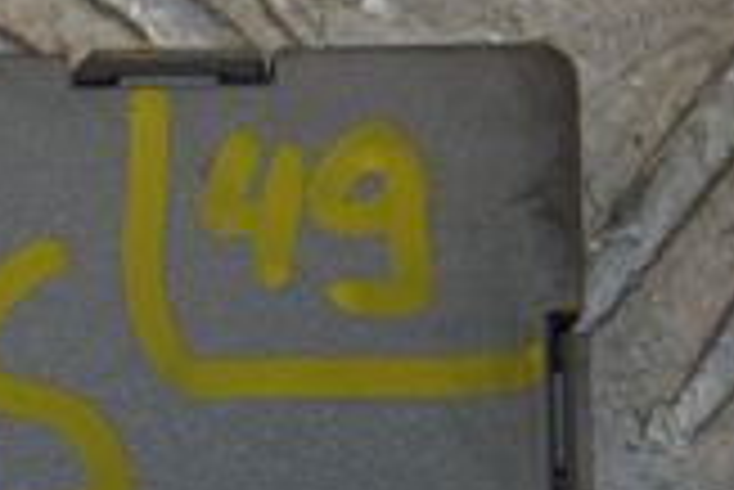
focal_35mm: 388
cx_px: -491
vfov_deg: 3.5
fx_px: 7918
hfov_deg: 5.2
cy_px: 827
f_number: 11
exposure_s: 1/200
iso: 800
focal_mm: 66
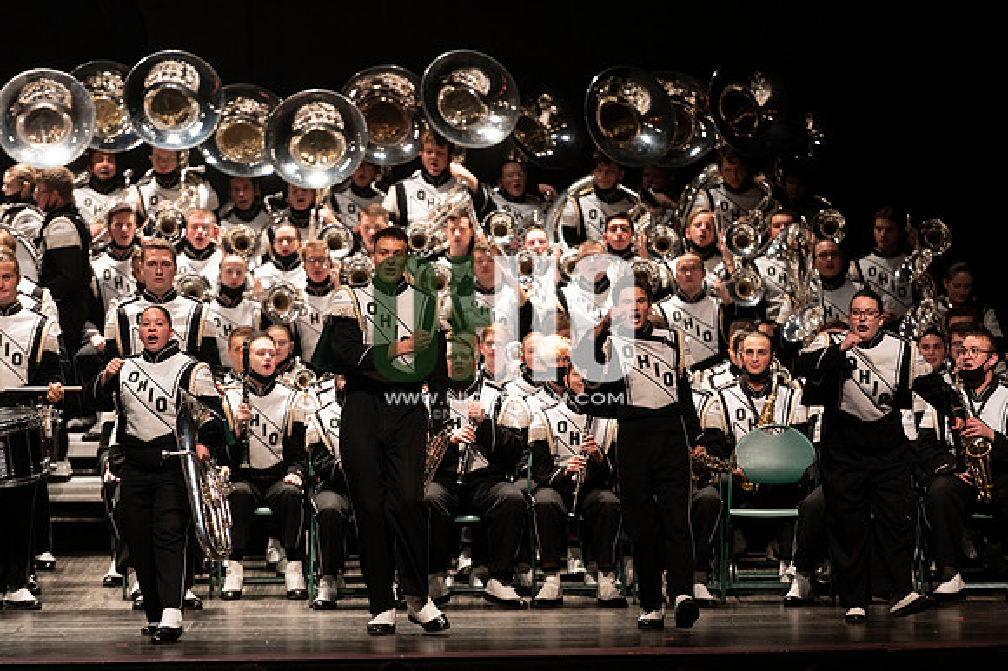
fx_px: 5597
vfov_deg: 6.9
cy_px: 336
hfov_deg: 10.3
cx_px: 504
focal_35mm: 200
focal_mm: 200
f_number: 2.8
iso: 2500
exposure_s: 1/500
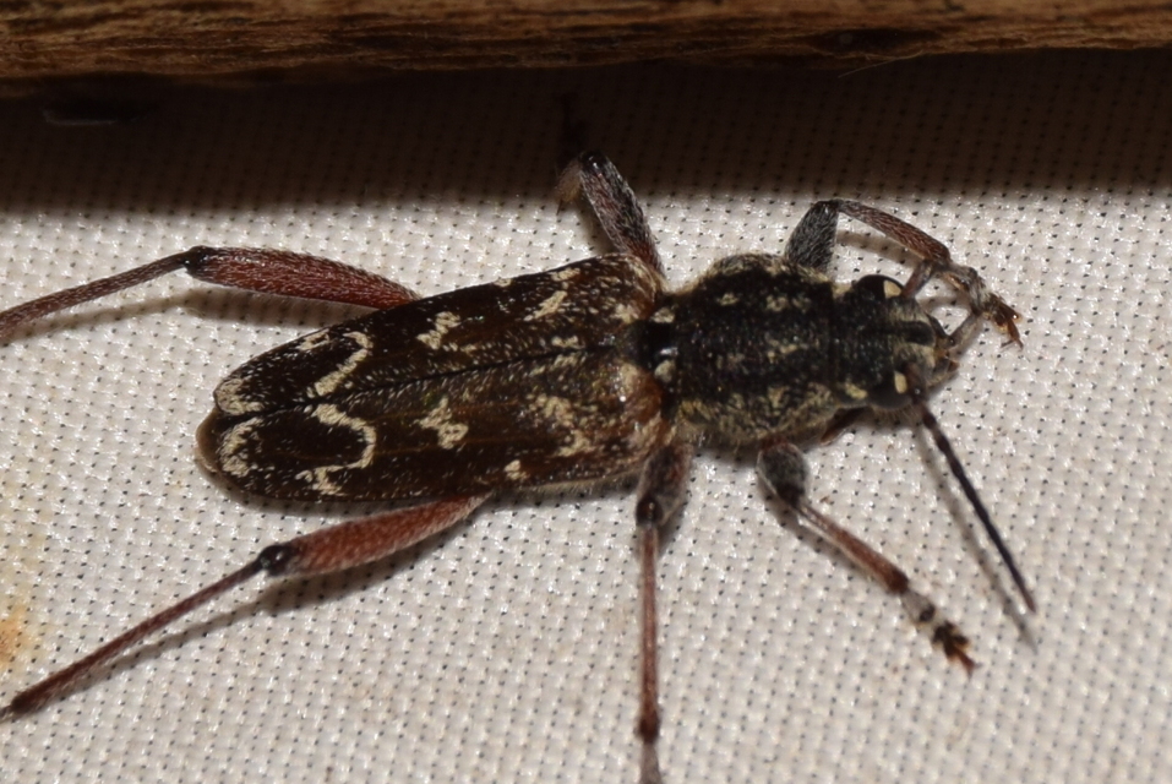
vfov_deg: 6.6
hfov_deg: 9.8
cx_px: 586
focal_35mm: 210
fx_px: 6843
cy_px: 392
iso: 125
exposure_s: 1/160
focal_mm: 140
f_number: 10
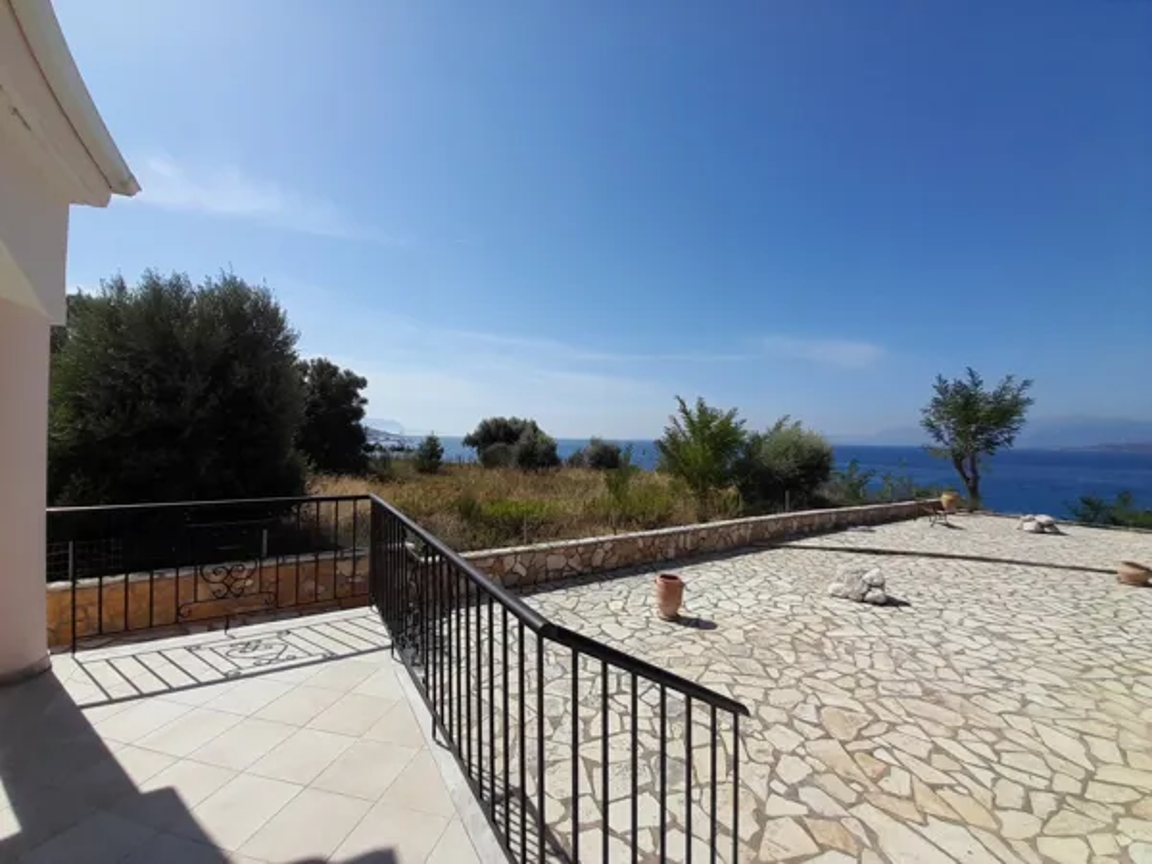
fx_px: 433
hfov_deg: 106.2
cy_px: 432
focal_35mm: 13
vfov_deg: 89.9
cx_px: 576
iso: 40
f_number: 2.2
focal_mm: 1.13
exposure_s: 1/1908
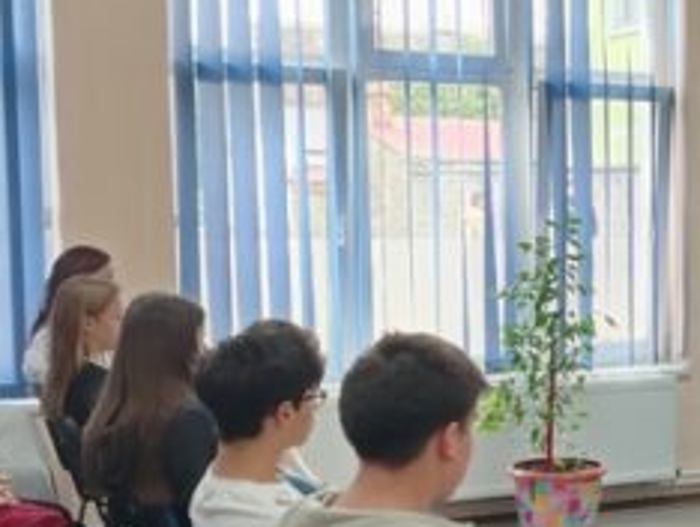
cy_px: 377
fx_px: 1599
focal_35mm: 79
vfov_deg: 18.6
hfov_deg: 22.6
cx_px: 853
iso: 306
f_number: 1.75
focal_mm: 5.25
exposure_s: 1/30
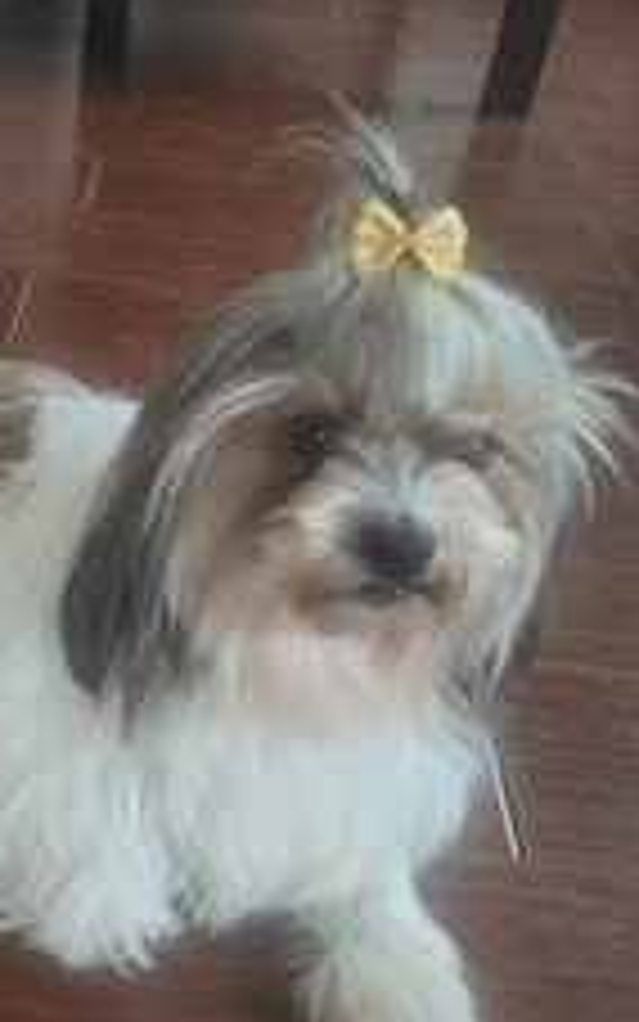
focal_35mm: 43
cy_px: 666
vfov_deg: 45.6
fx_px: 1197
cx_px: 99
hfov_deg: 29.0
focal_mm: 5.54
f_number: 1.8
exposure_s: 1/20
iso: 640
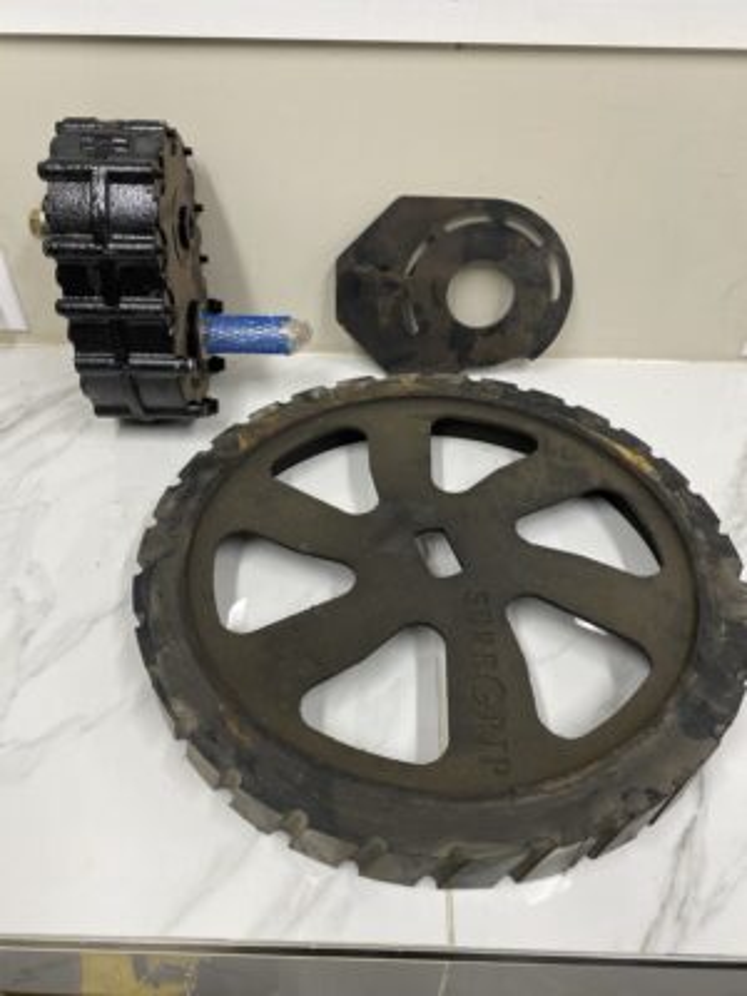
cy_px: 498
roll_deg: +0.5
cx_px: 374
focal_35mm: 26
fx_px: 748
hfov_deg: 53.1
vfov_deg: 67.3
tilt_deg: -42.7
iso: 80
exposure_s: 1/120
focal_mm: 4.25
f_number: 1.8
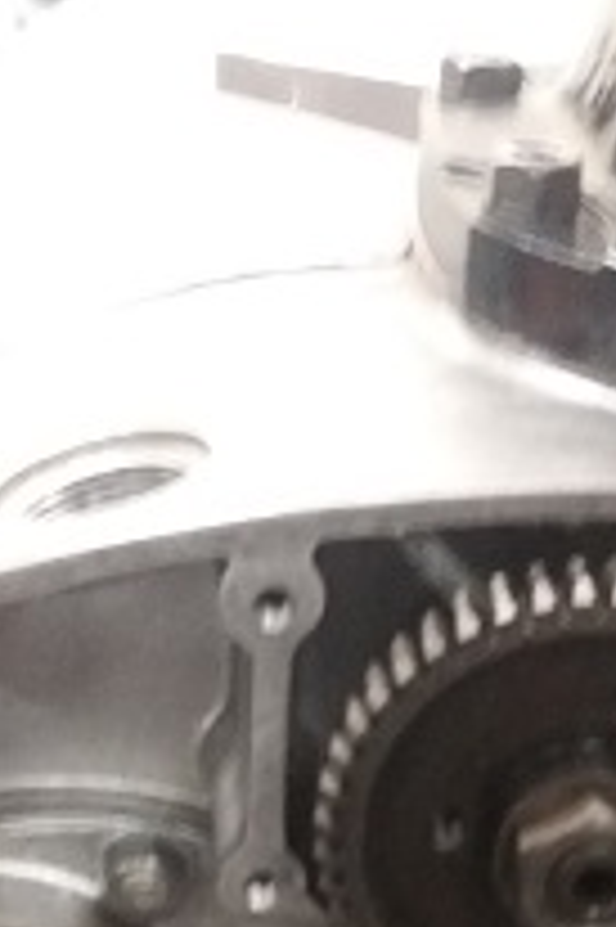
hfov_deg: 16.0
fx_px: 2185
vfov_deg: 22.6
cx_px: 468
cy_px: 1008
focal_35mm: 85
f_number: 1.9
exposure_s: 1/17
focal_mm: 3.7
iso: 500
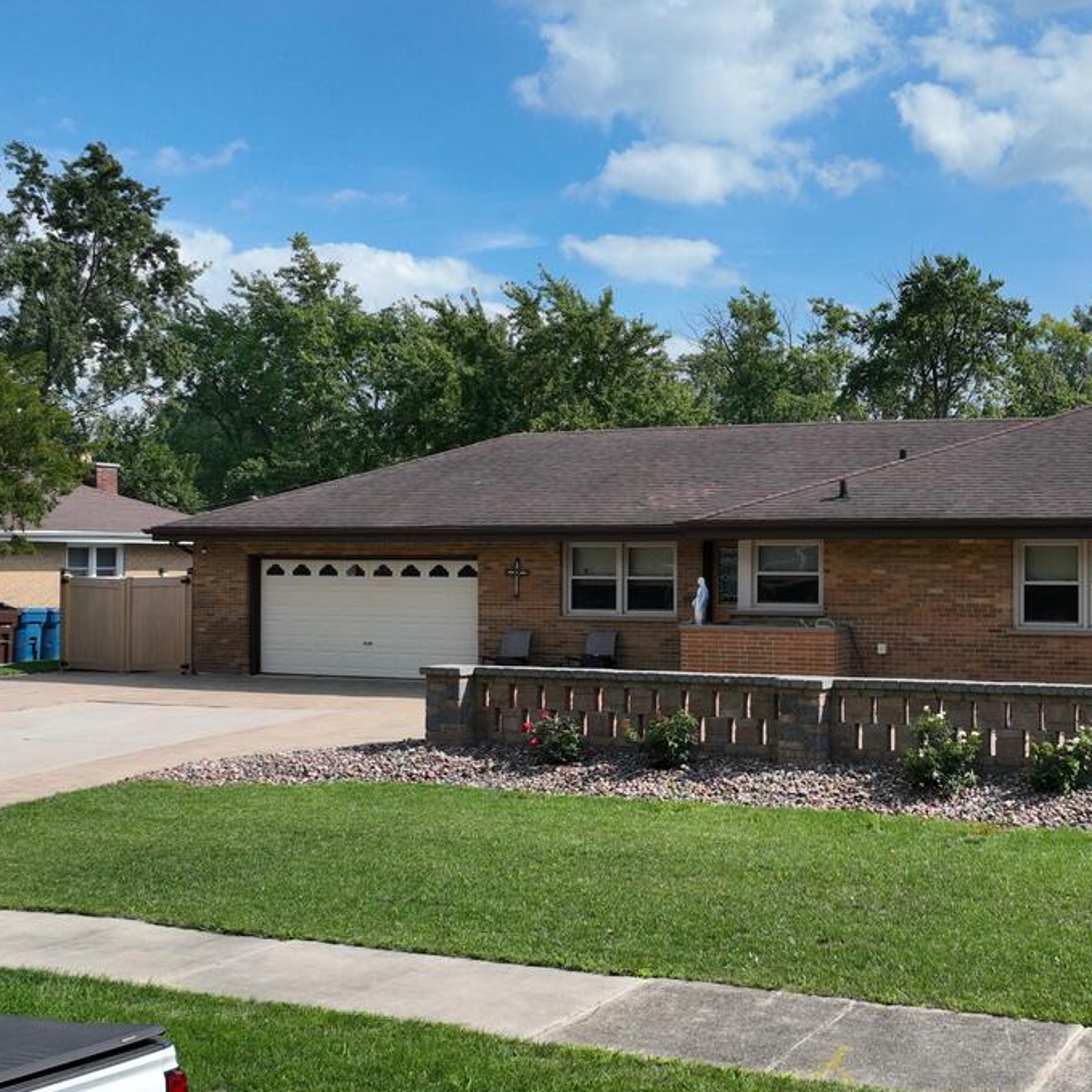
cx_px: 856
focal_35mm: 45
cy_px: 558
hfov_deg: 36.4
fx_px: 1606
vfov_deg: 37.6
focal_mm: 12.29
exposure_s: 1/2500
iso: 200
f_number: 2.8
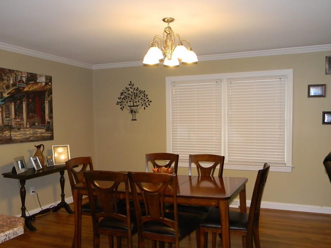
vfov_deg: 42.8
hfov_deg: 55.2
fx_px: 316
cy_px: 143
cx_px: 182
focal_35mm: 33
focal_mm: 5
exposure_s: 1/26
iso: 200
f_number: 3.5
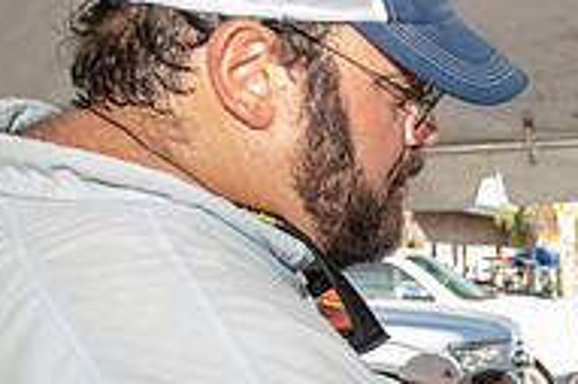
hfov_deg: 23.5
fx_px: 1171
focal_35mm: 73
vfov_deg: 17.9
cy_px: 435
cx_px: 808
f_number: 5
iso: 50
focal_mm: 24
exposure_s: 1/80
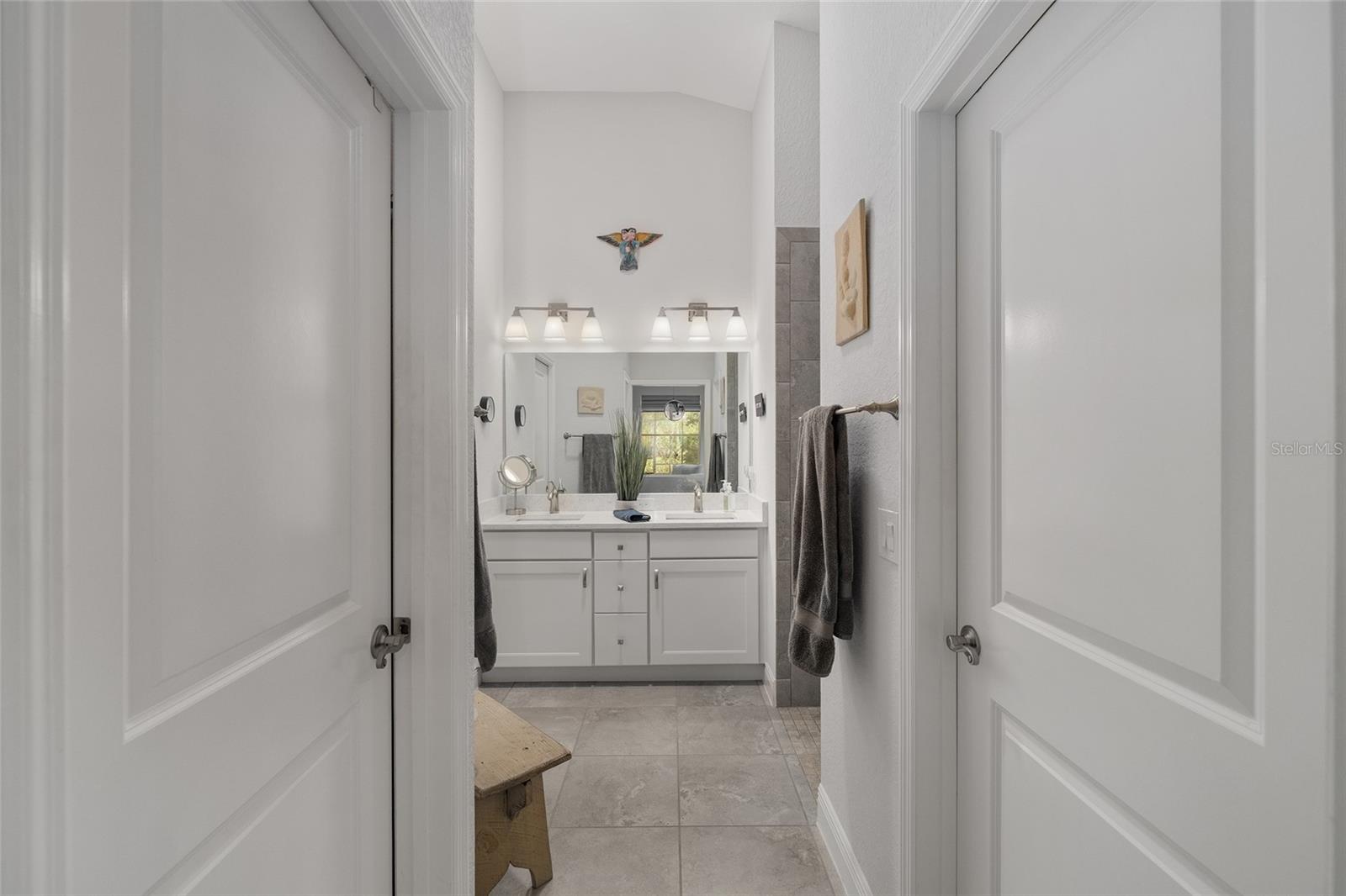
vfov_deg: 77.3
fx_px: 561
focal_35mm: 15
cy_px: 448
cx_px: 673
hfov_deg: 100.4
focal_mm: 15
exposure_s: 1/30
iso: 400
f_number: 8
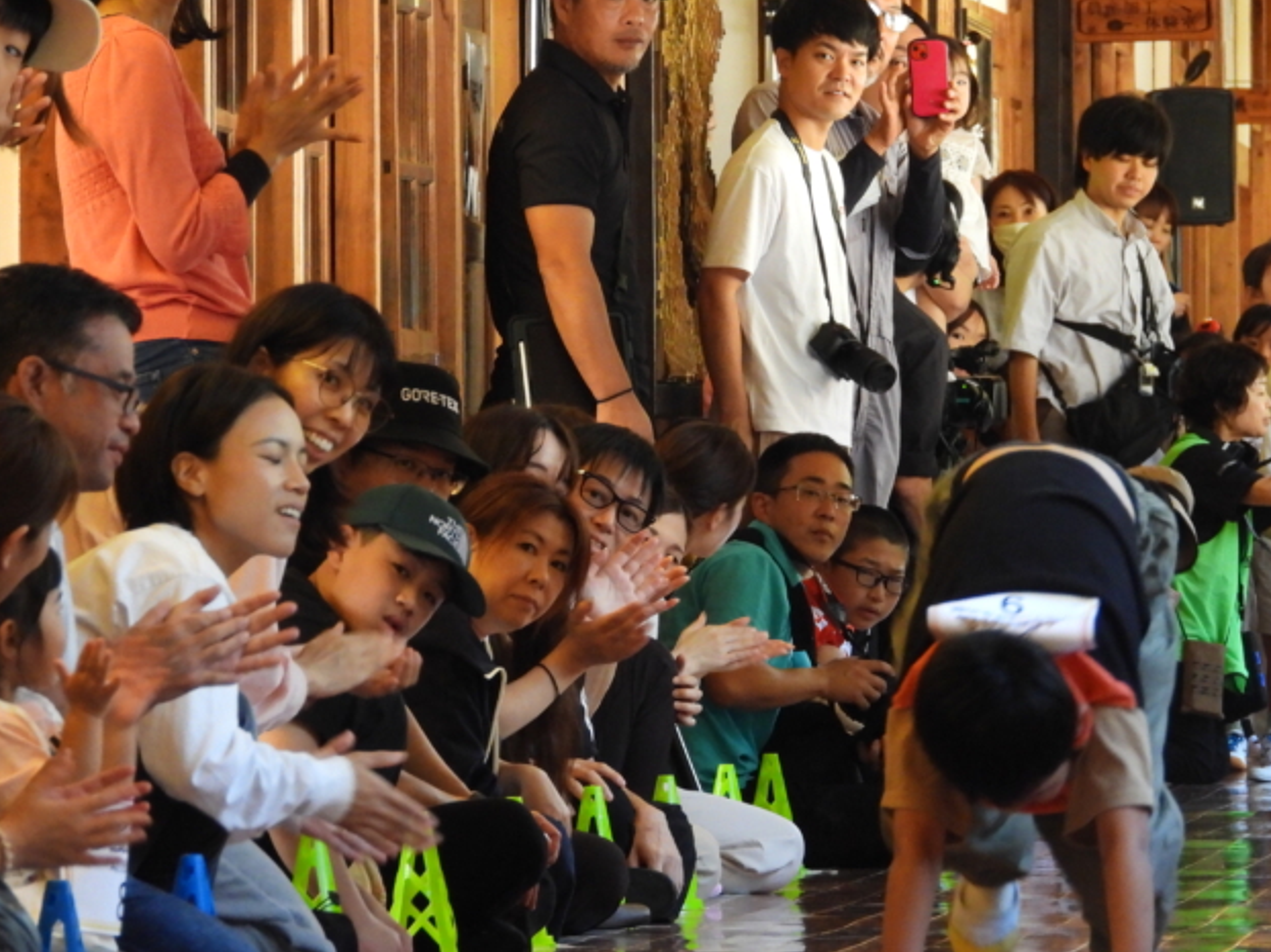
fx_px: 22058
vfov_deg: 2.5
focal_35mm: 601
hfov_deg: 3.3
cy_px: 556
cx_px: 783
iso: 800
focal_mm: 83.9
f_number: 5
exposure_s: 1/50
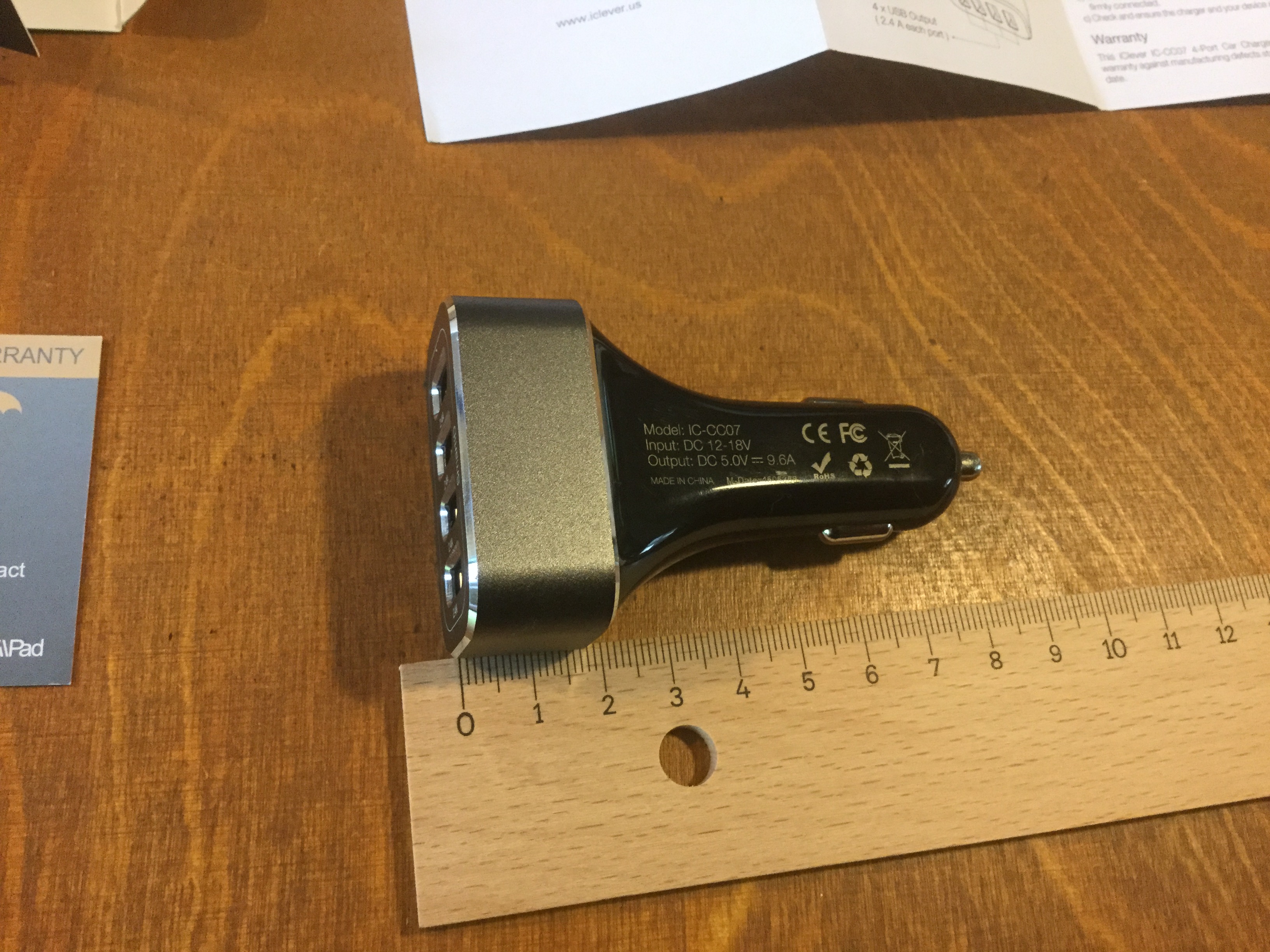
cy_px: 476
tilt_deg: -67.9
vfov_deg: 45.4
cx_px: 635
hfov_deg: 58.4
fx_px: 1137
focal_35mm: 31
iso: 250
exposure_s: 1/33
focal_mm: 3.3
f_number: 2.4
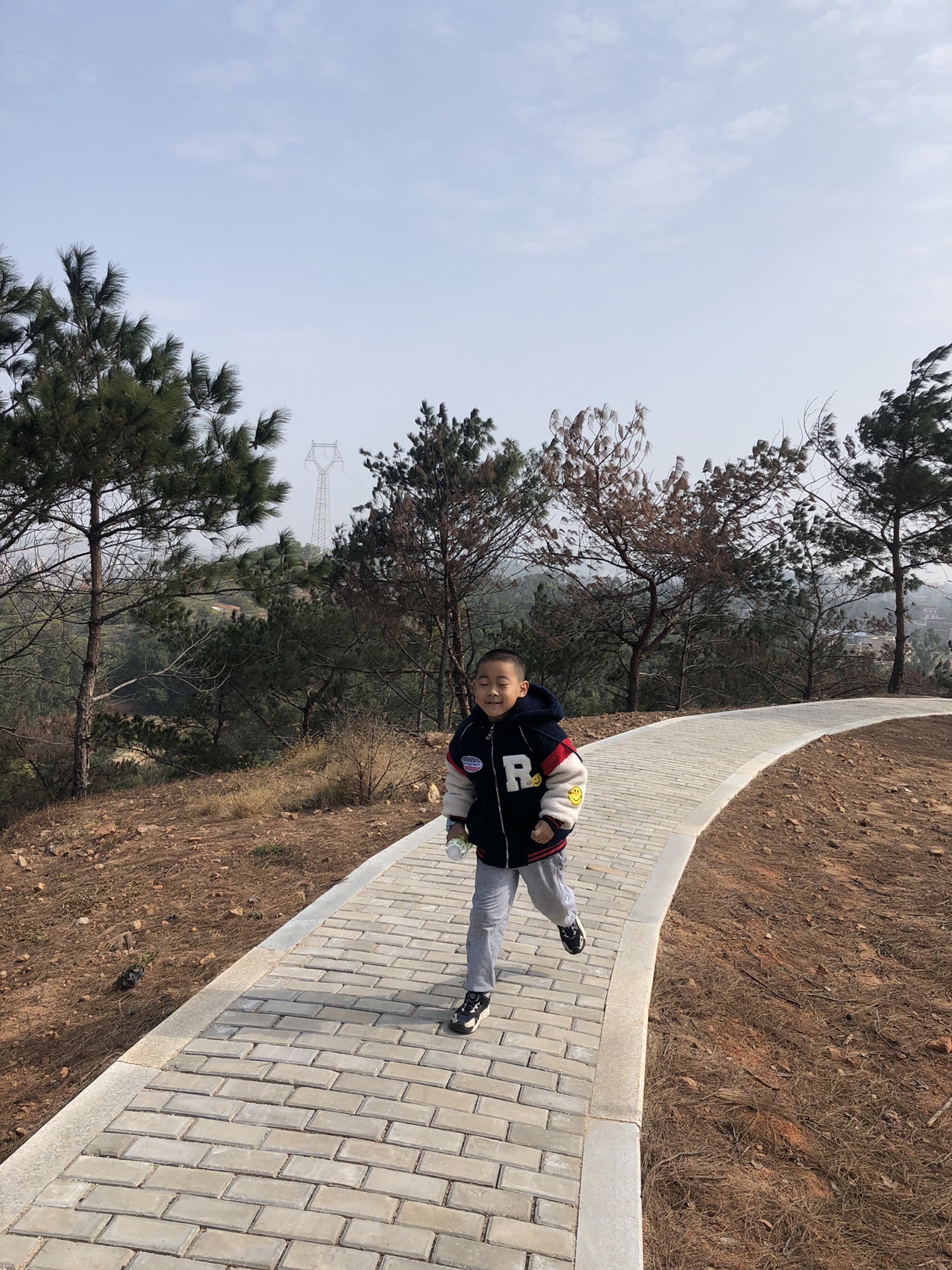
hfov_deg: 49.7
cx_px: 476
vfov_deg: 63.4
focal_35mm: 28
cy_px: 635
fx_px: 1027
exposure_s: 1/2404
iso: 25
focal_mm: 4
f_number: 1.8
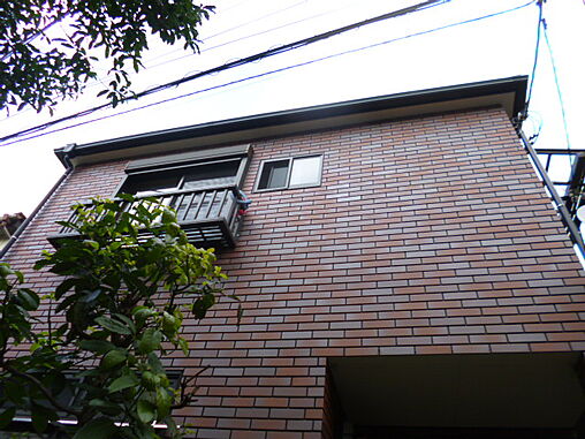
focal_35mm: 24
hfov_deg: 71.6
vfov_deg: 56.8
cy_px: 220
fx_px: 406
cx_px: 292
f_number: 2.5
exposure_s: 1/200
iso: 100
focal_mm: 4.3
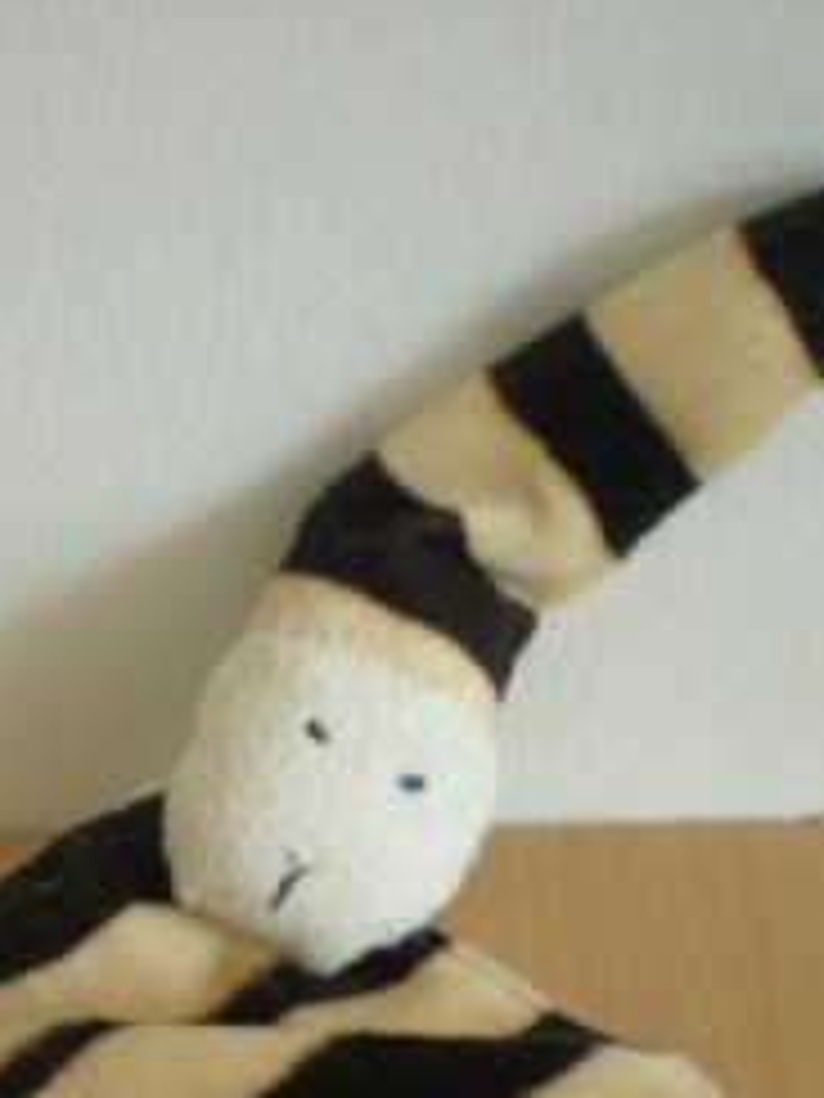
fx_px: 2571
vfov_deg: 23.4
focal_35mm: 81
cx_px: 221
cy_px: 1008
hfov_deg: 18.1
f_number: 3.1
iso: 200
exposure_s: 1/31.3
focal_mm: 6.3
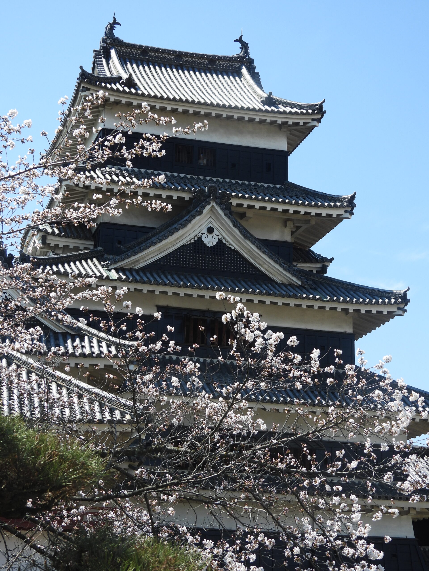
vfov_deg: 24.4
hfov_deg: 18.4
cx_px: 214
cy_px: 286
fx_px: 1322
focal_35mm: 80
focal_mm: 14.3
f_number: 3.5
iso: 100
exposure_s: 1/640
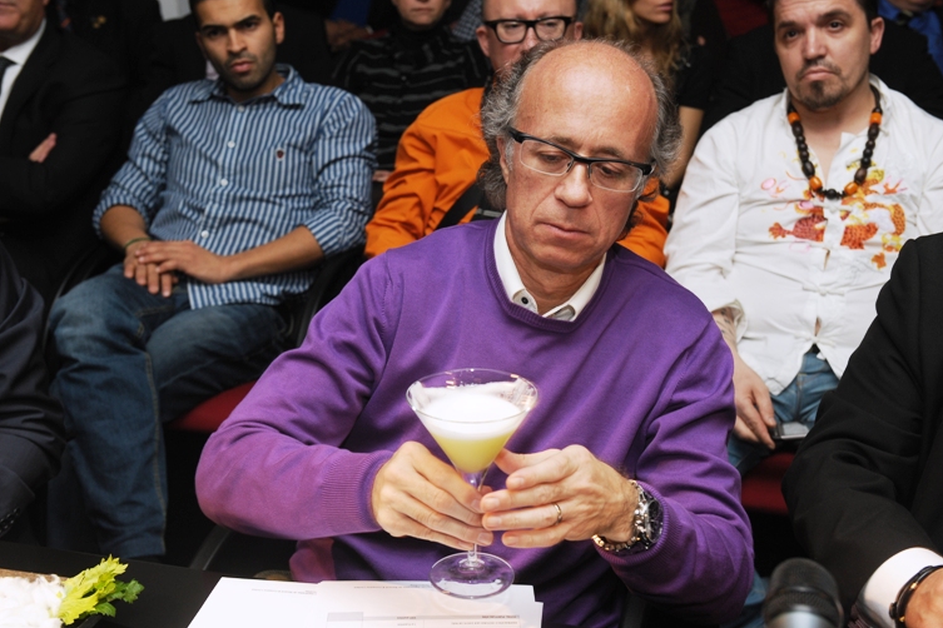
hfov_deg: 37.5
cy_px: 315
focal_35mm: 53
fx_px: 1388
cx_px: 463
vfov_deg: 25.5
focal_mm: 52
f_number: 6.3
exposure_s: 1/60
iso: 640
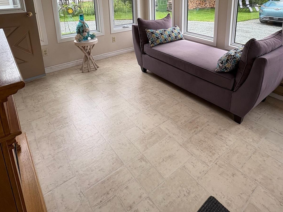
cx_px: 169
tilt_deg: -12.0
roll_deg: -0.9
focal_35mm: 24
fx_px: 196
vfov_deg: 52.1
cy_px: 34
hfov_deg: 70.9
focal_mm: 2.22
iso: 40
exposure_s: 1/133
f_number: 2.2
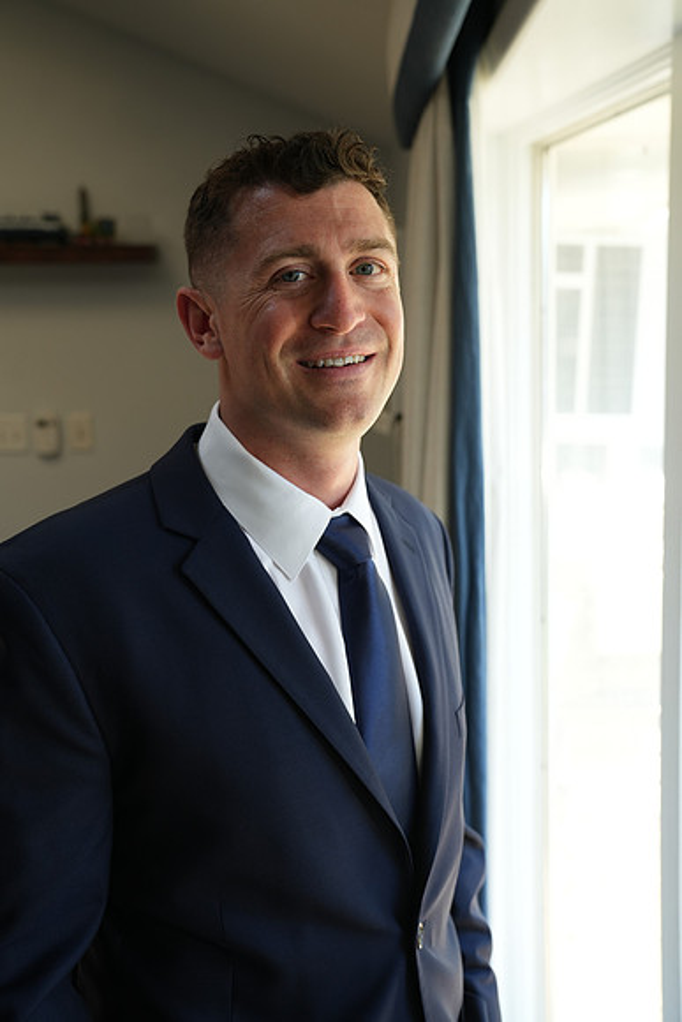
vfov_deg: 49.5
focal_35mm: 39
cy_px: 511
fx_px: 1108
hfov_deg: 34.2
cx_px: 341
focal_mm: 39
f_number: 4
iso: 640
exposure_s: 1/200
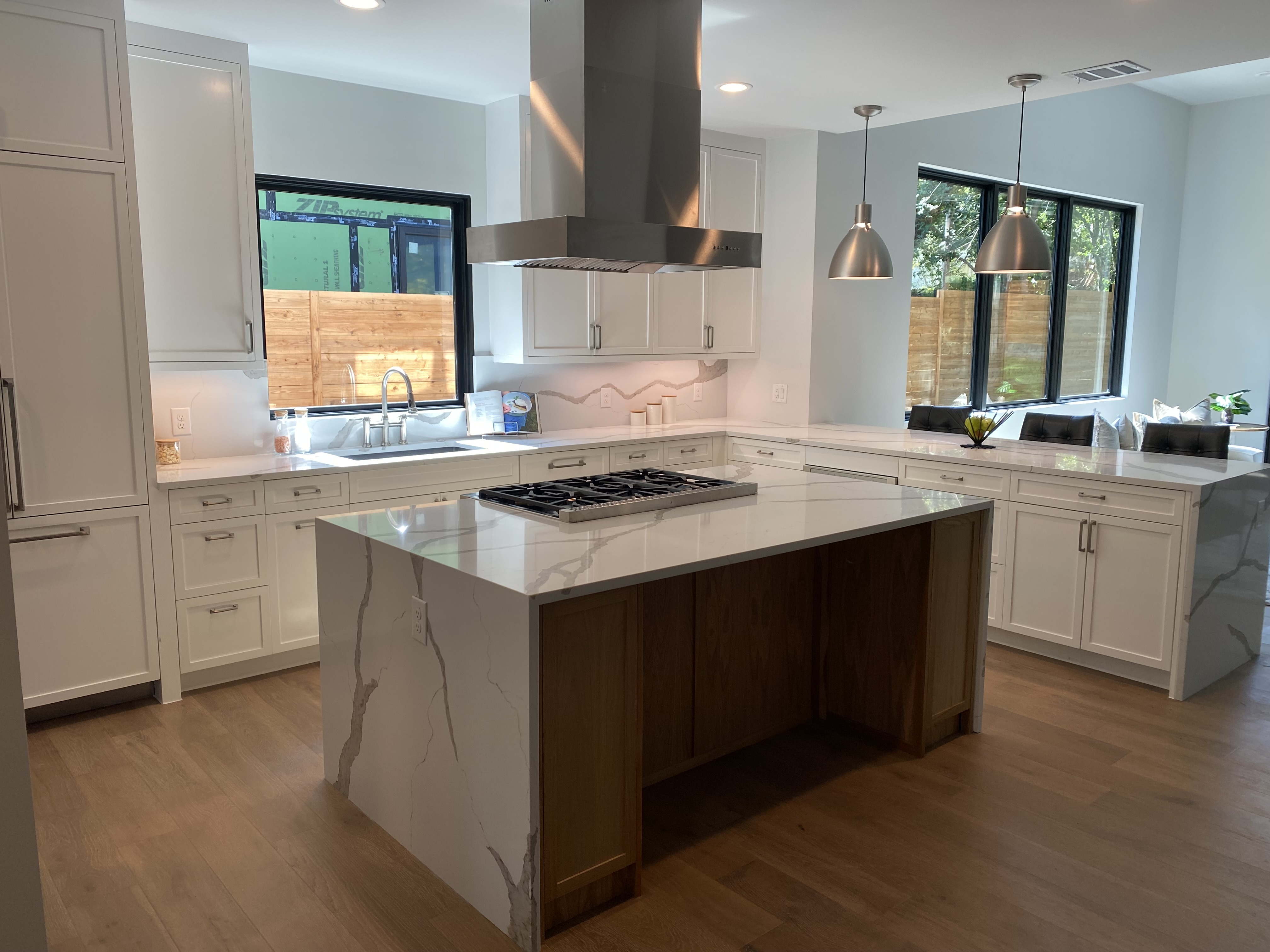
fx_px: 954
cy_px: 476
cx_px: 635
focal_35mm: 26
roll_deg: +0.0
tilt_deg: -8.0
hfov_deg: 67.3
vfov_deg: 53.1
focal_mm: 4.25
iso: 64
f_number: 1.8
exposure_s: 1/120
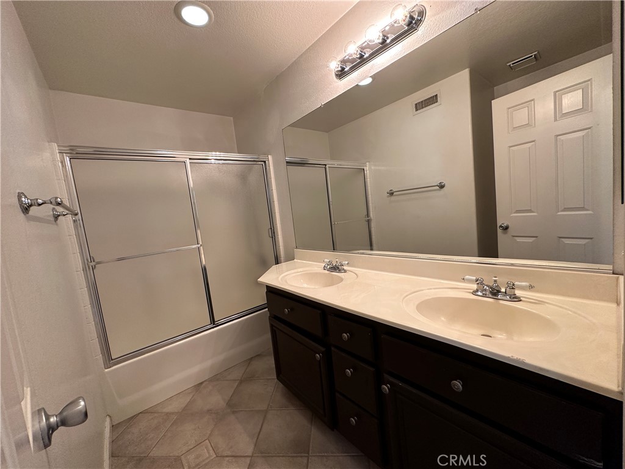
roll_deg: +6.3
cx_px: 312
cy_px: 234
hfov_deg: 102.1
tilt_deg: -5.8
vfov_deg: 85.7
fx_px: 253
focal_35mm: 14
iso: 160
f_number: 2.2
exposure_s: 1/60
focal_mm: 2.22
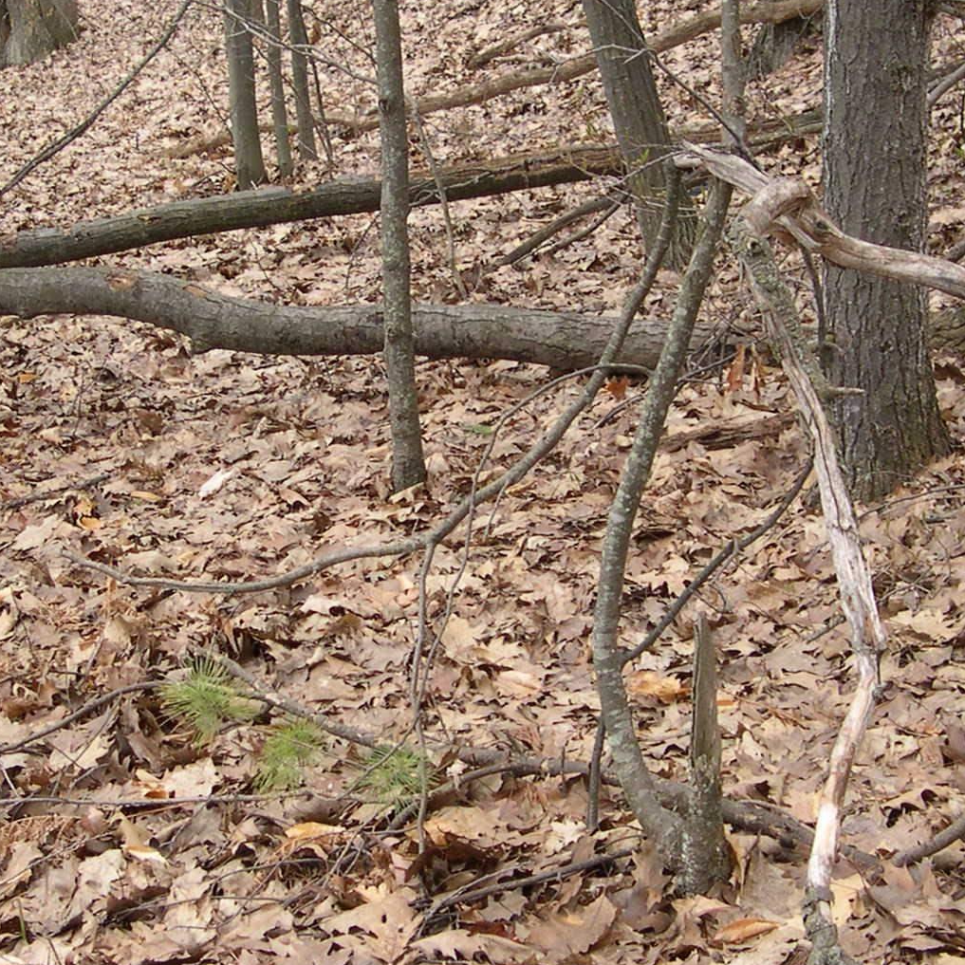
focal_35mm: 75
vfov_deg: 23.0
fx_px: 2365
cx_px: 419
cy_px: 433
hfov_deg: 23.0
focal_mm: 8
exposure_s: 1/145
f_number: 2.8
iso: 100
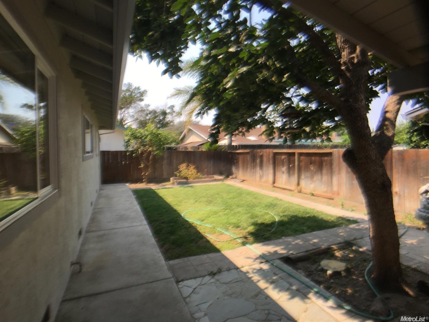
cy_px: 161
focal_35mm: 29
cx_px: 214
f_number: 2.2
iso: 25
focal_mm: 4.15
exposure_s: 1/635
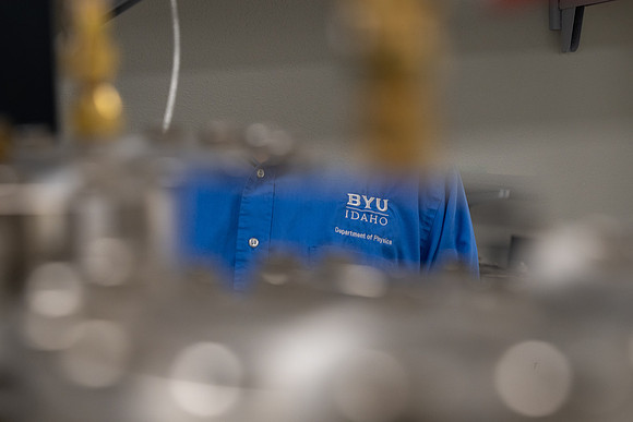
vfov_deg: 17.1
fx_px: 1402
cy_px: 182
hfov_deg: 25.4
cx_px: 310
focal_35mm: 80
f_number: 5.6
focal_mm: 70
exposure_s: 1/100
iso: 800
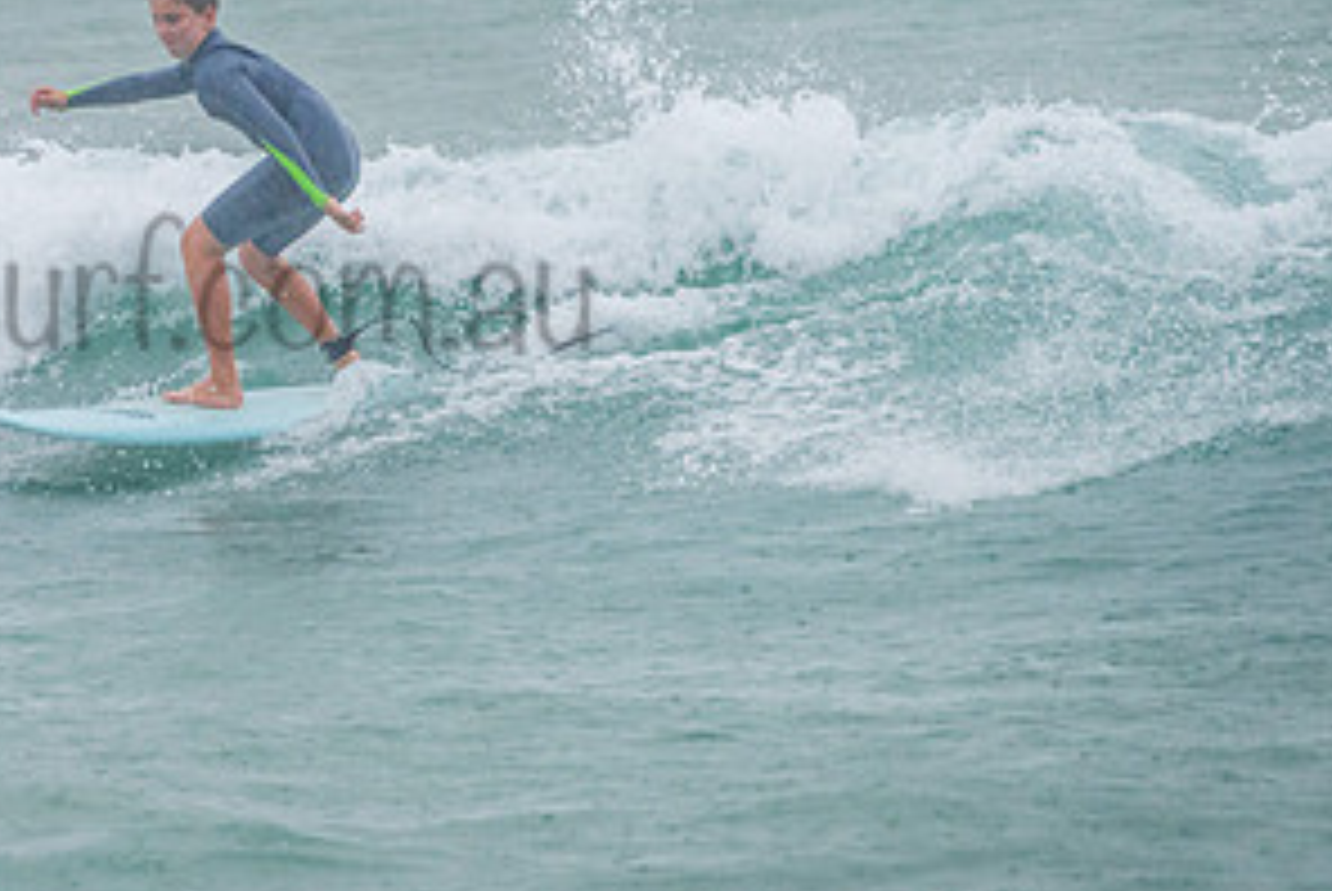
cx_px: 117
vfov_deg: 1.4
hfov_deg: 2.1
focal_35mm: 979
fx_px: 36258
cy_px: 245
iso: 800
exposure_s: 1/320
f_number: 5.6
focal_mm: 500
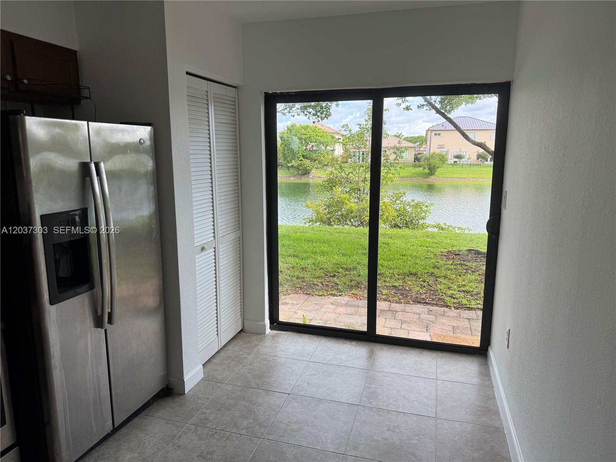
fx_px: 427
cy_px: 231
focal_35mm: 24
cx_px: 308
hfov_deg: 71.6
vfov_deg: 56.8
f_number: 1.78
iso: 80
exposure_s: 1/347
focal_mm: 6.76
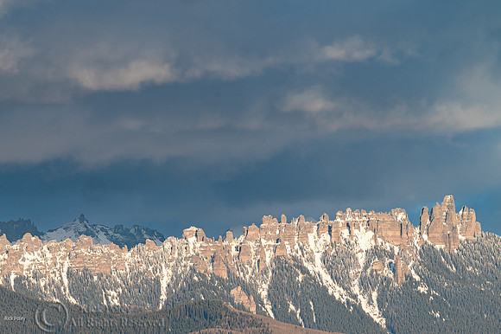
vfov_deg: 2.7
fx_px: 7153
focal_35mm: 514
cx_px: 190
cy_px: 219
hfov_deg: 4.0
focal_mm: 388
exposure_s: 1/250
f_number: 11
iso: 160
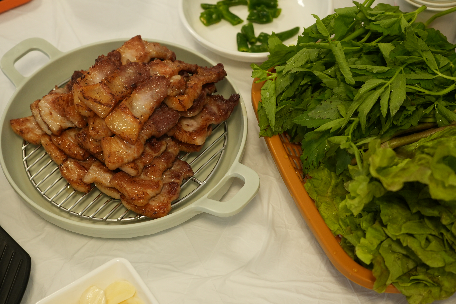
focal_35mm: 63
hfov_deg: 31.9
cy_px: 152
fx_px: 798
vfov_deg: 21.6
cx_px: 228
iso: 800
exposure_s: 1/60
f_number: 4.5
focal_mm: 42
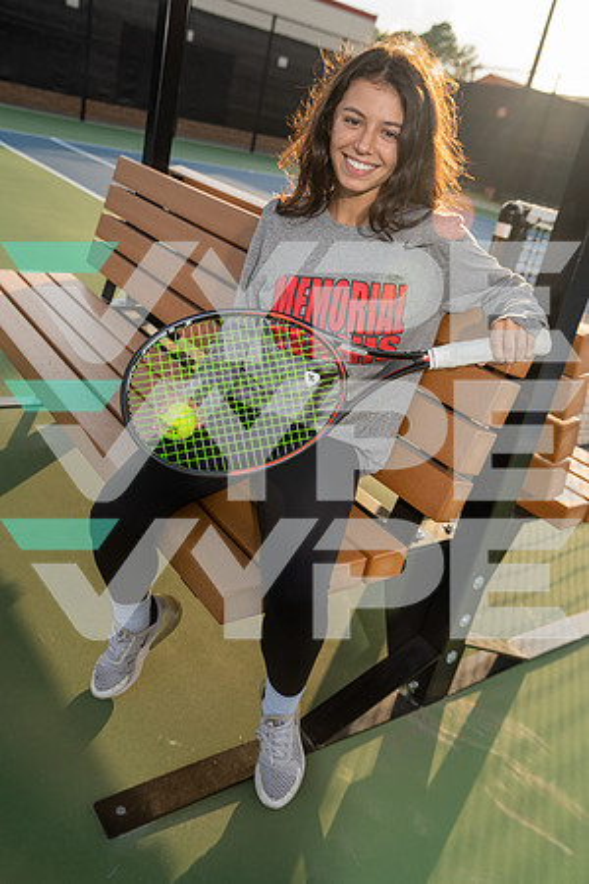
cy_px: 442
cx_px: 294
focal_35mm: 30
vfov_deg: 61.9
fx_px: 736
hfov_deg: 43.6
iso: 100
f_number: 4
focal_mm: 30
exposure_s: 1/250
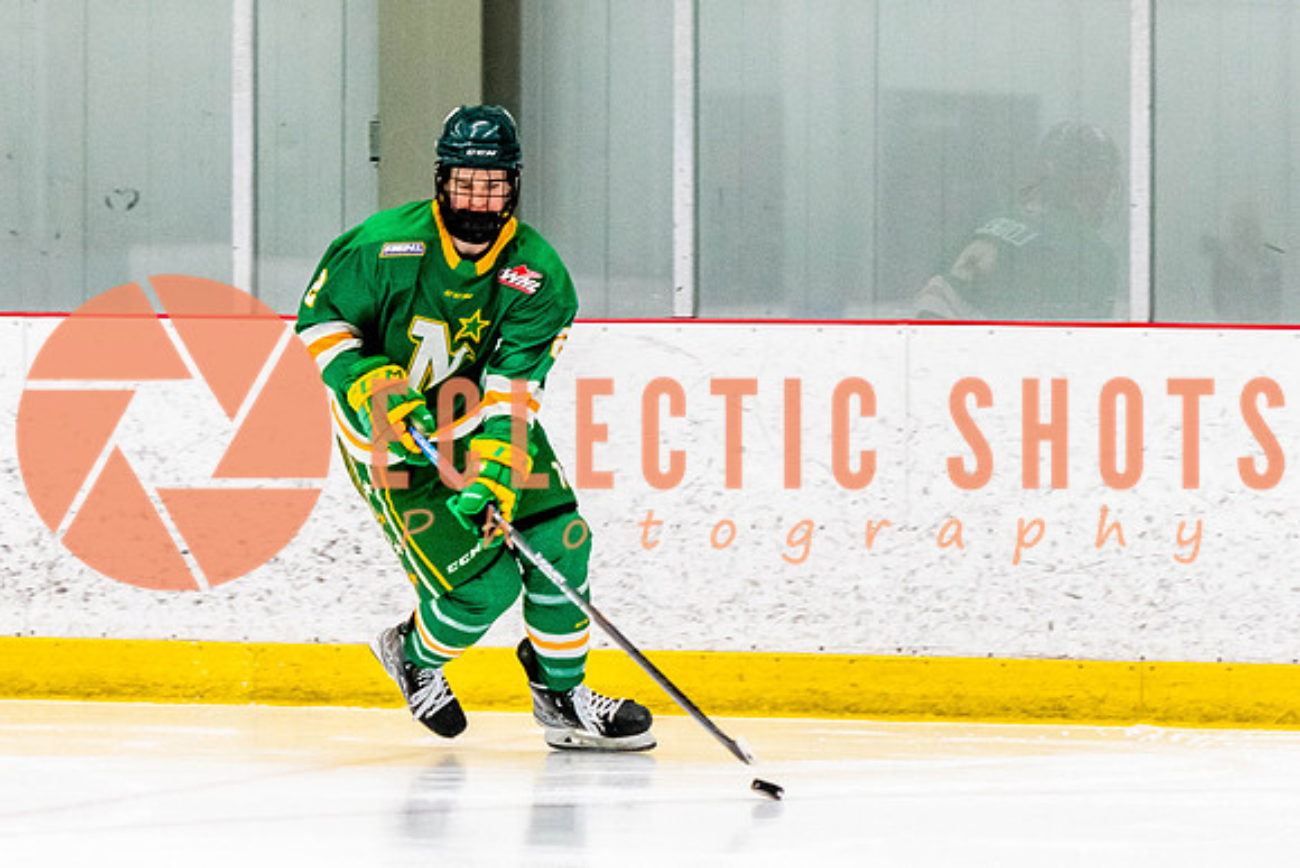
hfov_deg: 7.2
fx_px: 10285
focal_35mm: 285
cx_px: 650
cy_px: 482
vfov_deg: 4.8
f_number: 2.8
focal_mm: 125
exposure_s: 1/640
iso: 1800
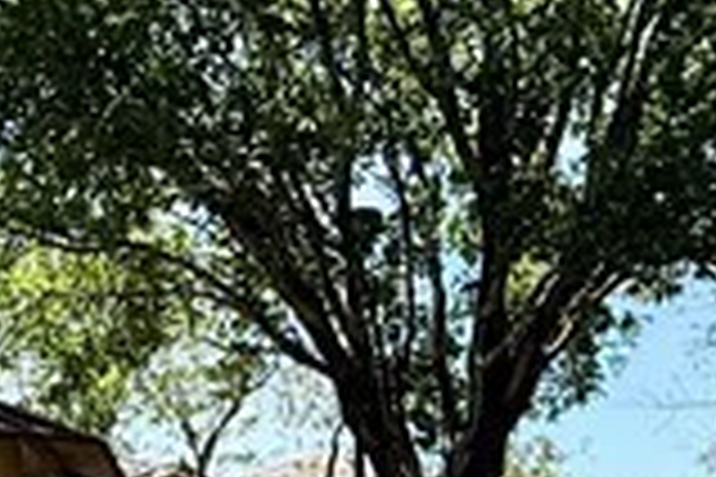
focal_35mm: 94
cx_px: 23
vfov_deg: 14.3
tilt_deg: +5.2
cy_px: 508
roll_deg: -0.3
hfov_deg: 21.0
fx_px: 1869
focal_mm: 2.22
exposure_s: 1/1431
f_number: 2.2
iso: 50
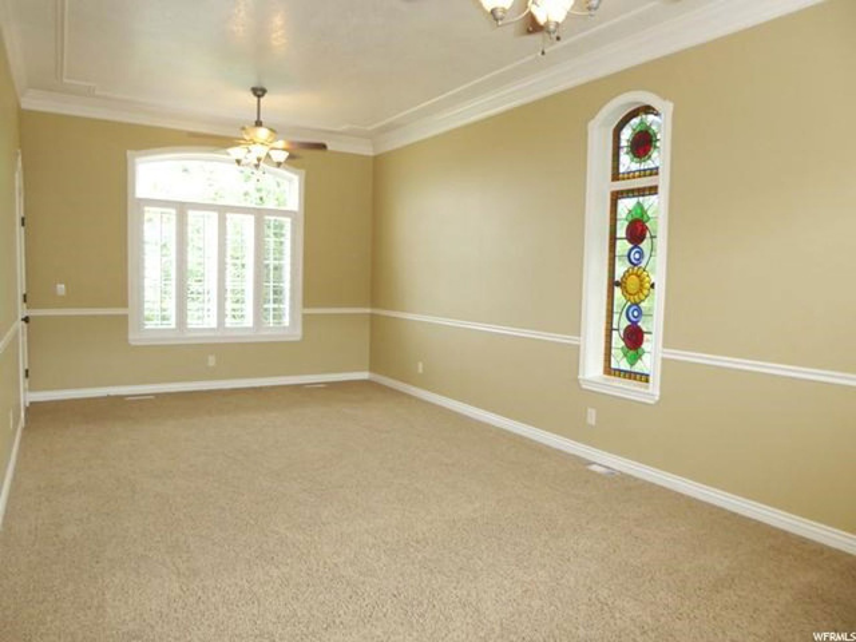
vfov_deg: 56.8
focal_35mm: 24
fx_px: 593
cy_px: 321
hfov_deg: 71.6
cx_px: 428
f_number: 3.3
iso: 250
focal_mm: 4.3
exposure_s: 1/60
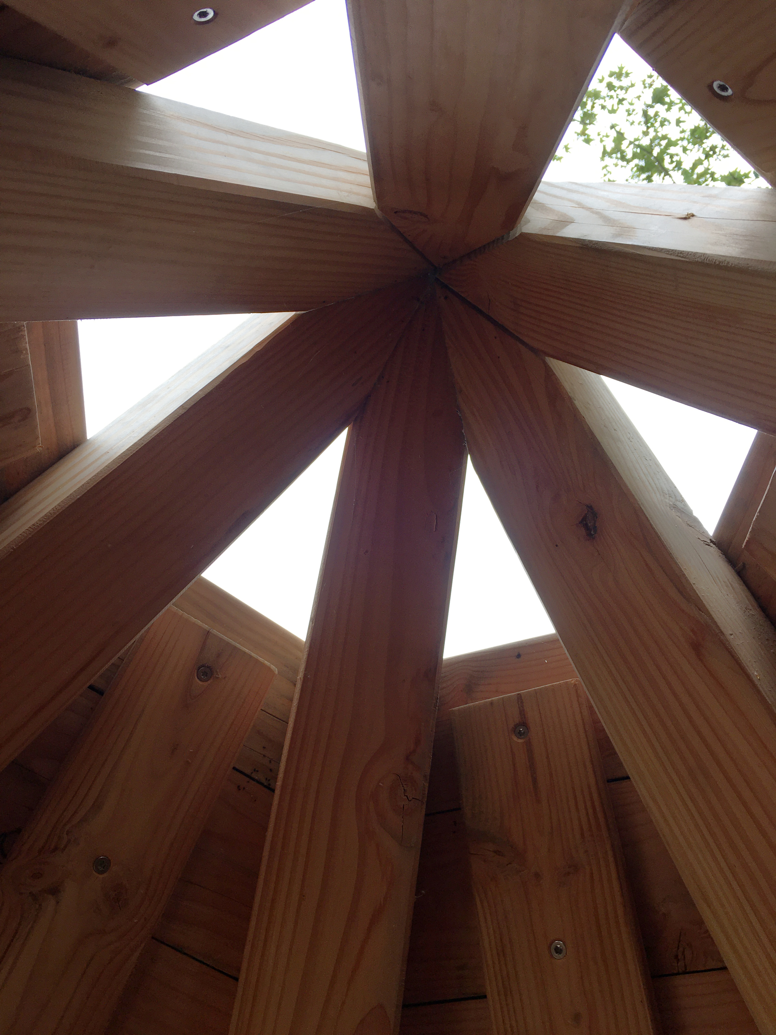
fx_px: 867
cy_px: 518
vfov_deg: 61.7
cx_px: 388
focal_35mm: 29
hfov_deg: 48.2
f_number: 2.2
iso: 25
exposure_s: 1/257
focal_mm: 4.15
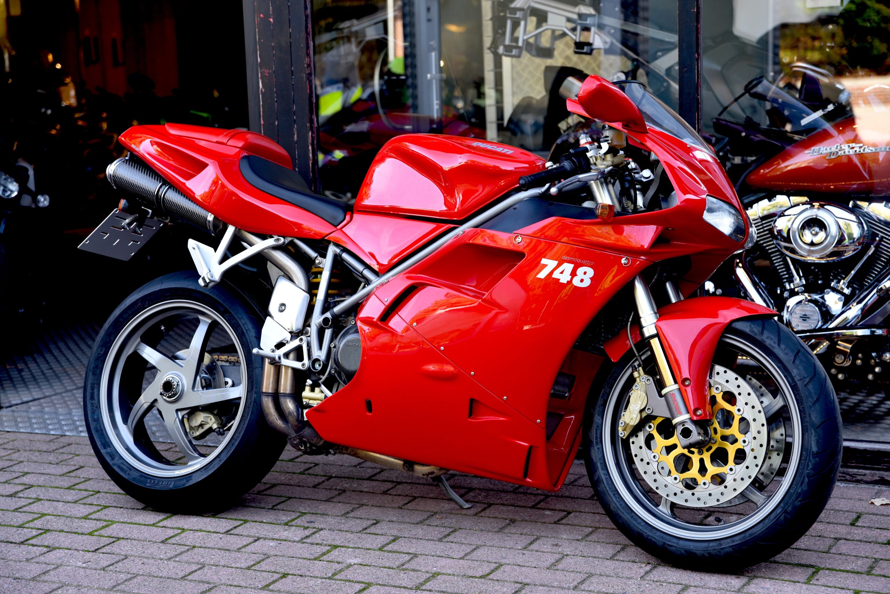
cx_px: 445
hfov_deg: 28.8
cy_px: 297
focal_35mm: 70
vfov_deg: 19.5
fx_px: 1731
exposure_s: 1/80
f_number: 4.5
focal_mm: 70
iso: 200
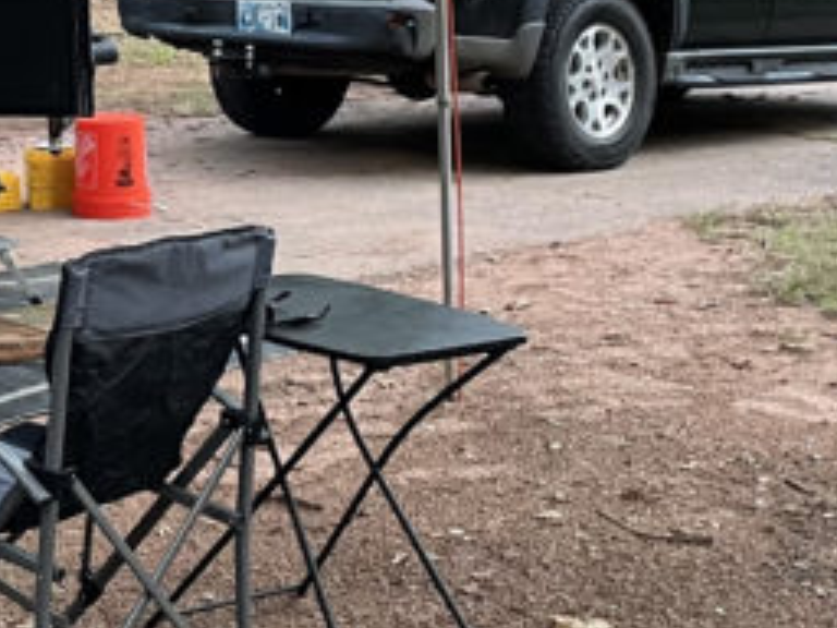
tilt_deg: -2.3
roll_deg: +3.1
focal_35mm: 104
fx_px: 2515
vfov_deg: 13.9
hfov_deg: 18.2
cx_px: -85
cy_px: -101
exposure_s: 1/66
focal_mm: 4.2
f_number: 1.6
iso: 125
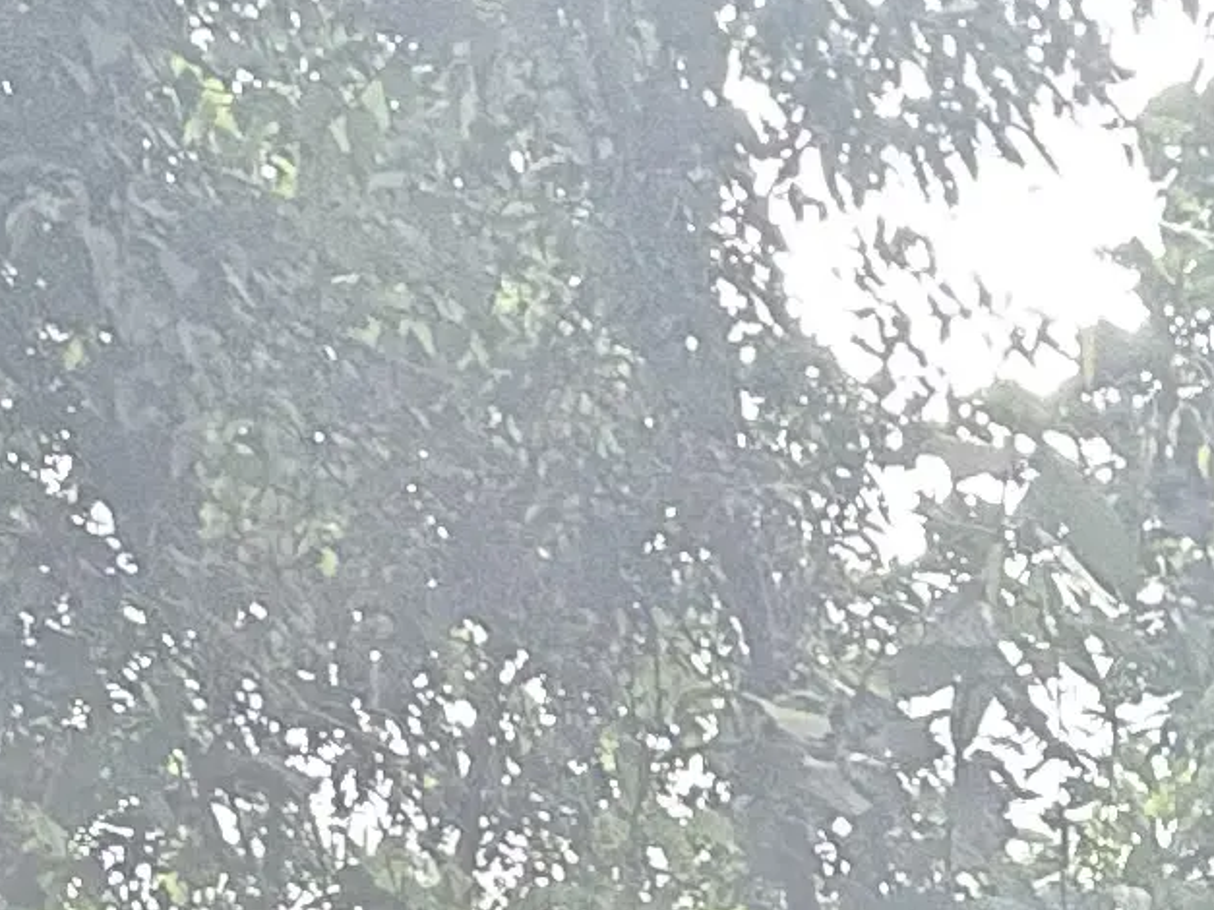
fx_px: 3156
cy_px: 2544
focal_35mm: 90
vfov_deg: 11.5
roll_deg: -3.6
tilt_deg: -2.5
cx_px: 2128
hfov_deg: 17.8
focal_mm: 2.22
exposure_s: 1/99
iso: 80
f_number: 2.2
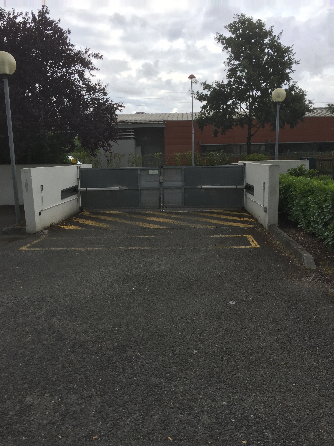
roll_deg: +3.7
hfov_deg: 48.2
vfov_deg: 61.7
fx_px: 373
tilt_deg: -5.7
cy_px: 223
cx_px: 167
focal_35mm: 29
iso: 32
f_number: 2.2
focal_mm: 4.15
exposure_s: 1/1319
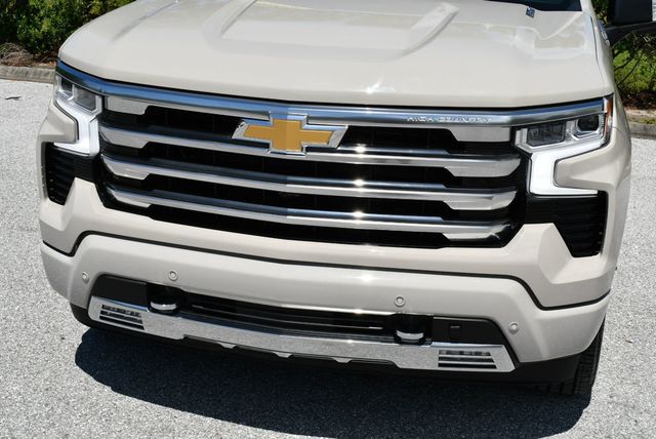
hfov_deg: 38.2
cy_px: 220
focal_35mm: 52
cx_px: 328
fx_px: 948
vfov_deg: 26.0
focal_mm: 26
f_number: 9
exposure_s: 1/320
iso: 100
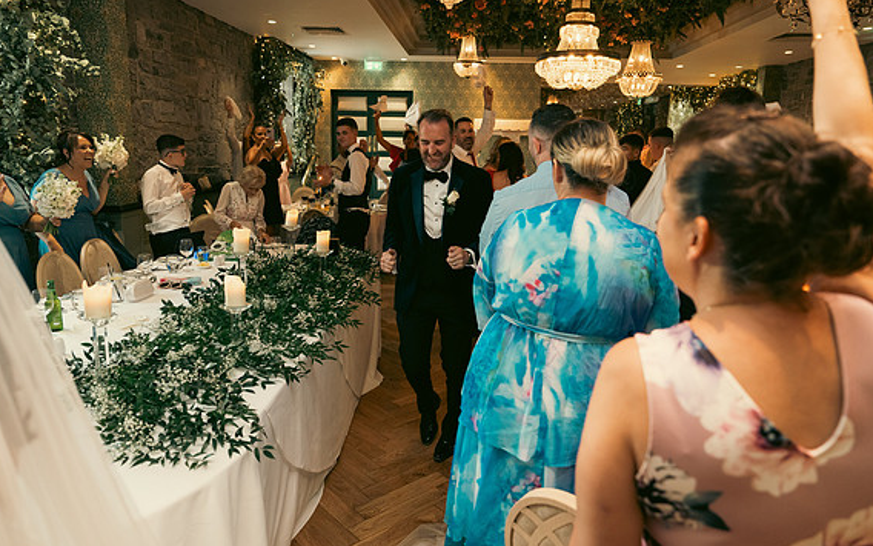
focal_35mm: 25
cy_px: 256
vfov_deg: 49.2
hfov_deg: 72.5
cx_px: 435
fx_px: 595
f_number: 3.5
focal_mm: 24
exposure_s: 1/160
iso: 2500
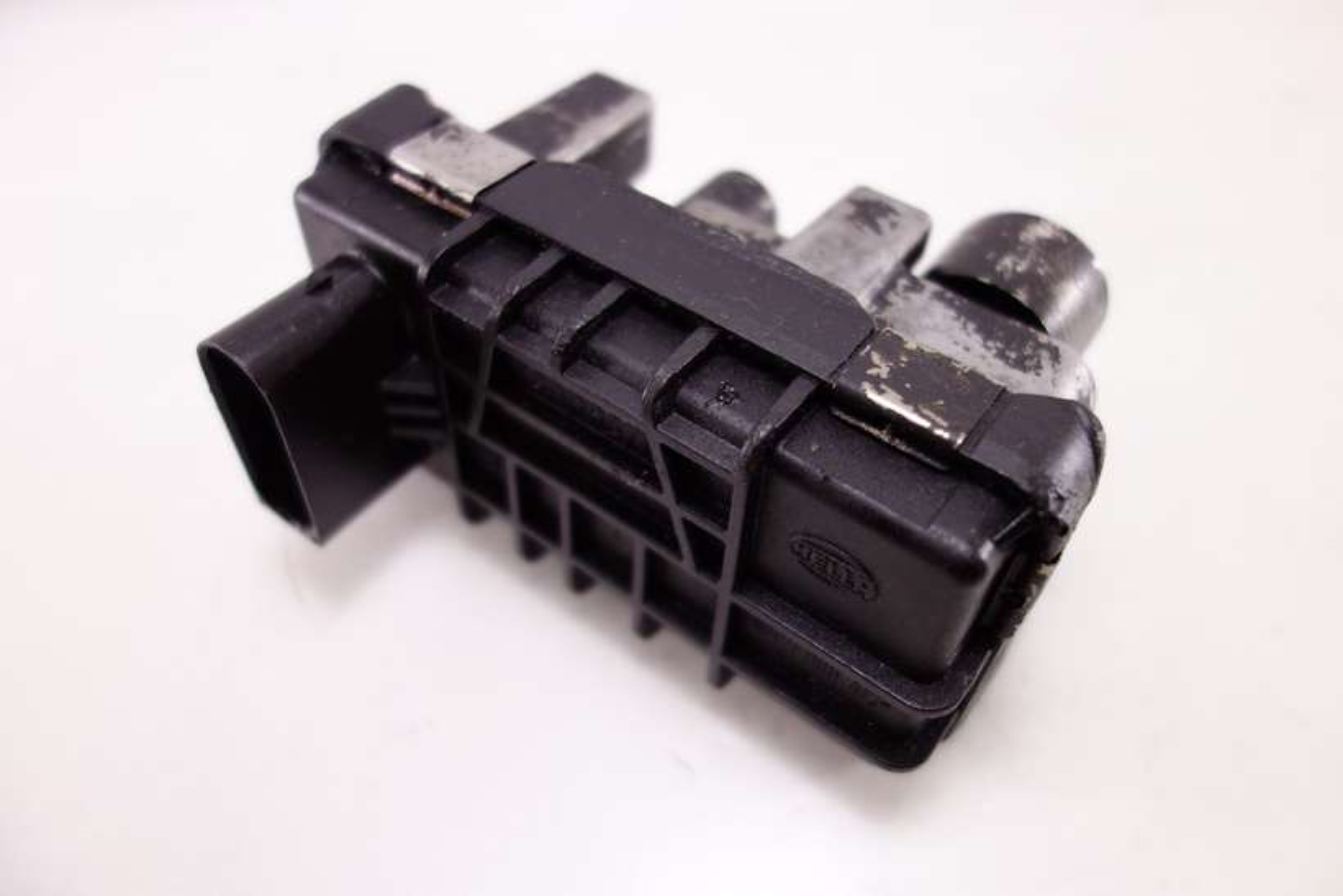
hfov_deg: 65.5
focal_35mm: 28
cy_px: 448
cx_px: 672
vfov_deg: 46.4
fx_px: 1045
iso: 125
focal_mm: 10.4
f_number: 1.8
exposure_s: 1/100
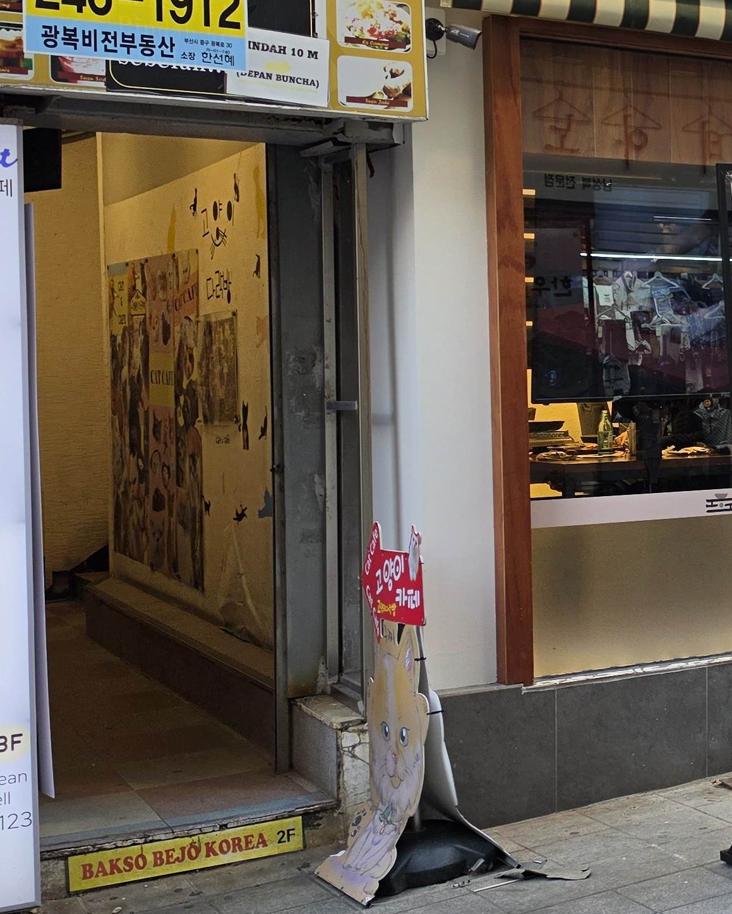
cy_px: 395
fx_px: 1678
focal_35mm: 62
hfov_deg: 21.5
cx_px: 1022
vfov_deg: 30.4
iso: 20
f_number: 1.4
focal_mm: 6.5
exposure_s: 1/120
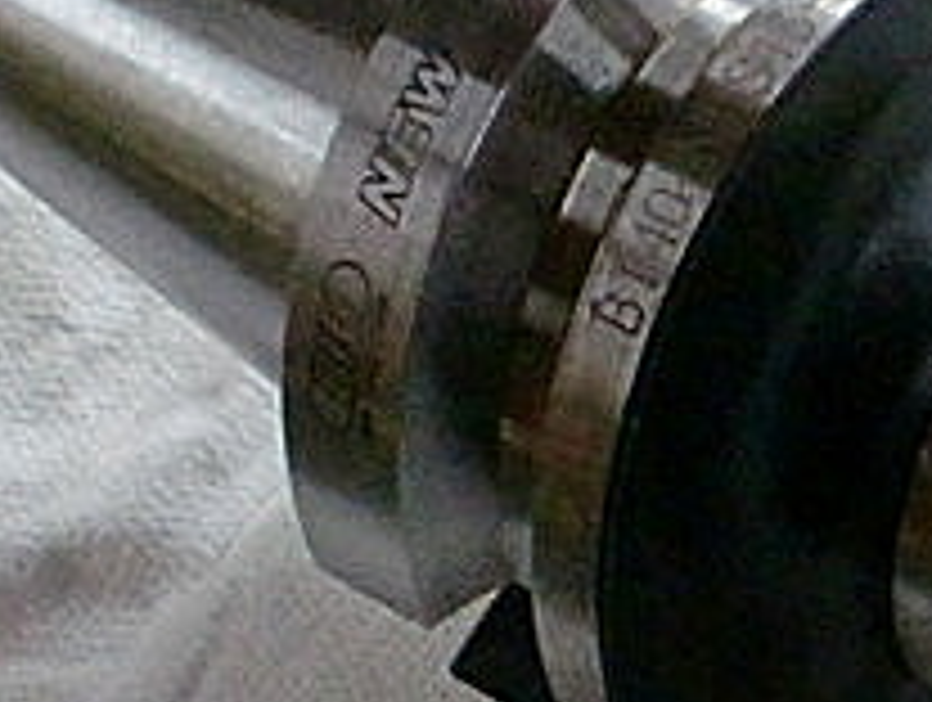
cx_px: 1324
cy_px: 846
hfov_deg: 16.8
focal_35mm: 108
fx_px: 2913
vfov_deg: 13.4
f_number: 3.1
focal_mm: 6.3
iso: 640
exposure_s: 1/60
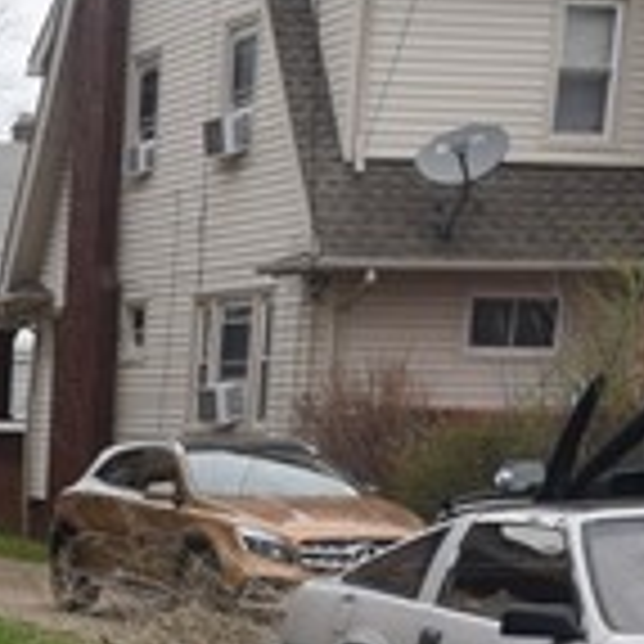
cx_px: -392
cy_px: 919
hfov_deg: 16.0
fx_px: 2042
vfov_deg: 16.6
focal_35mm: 97
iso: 200
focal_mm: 10
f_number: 8
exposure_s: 1/320
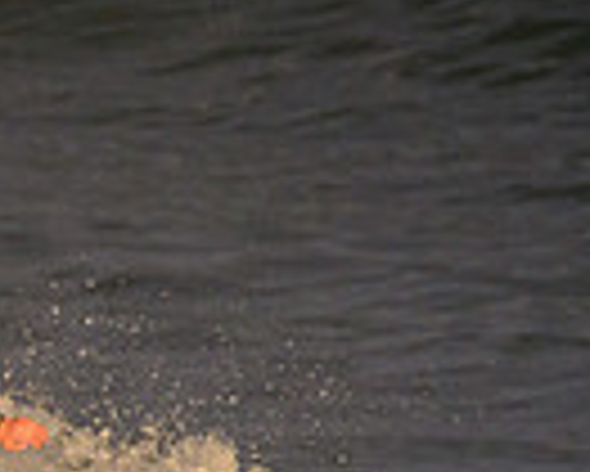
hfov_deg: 0.6
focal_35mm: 3314
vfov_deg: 0.5
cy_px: 582
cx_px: -108
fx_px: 57911
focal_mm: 800
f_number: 11
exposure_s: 1/1250
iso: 2800
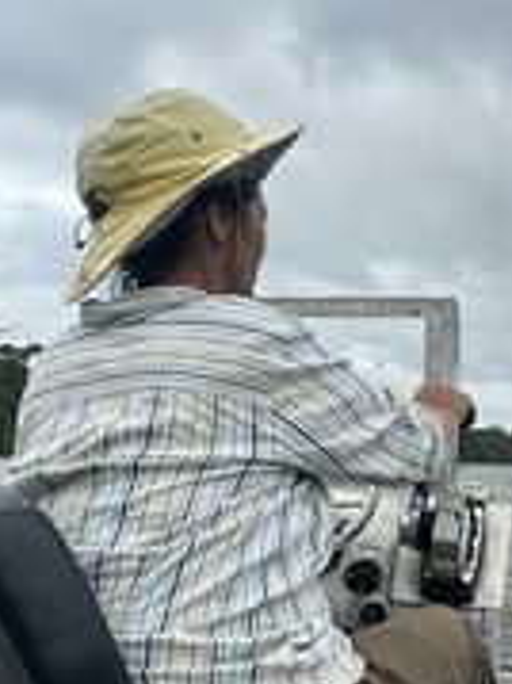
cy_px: 424
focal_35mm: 50
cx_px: 329
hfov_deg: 28.9
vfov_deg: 38.0
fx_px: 987
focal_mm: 2.22
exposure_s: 1/658
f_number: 2.2
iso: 40
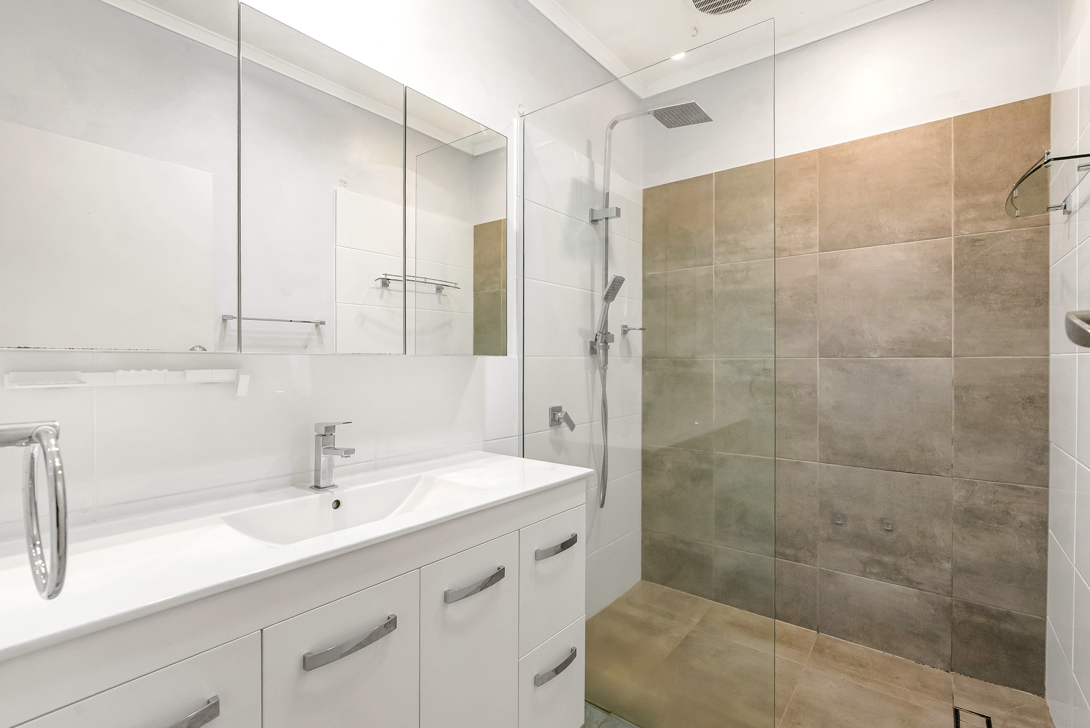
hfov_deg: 96.7
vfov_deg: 73.8
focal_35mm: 16
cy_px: 364
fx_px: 485
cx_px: 545
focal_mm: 16
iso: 2500
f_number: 9
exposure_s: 1/60
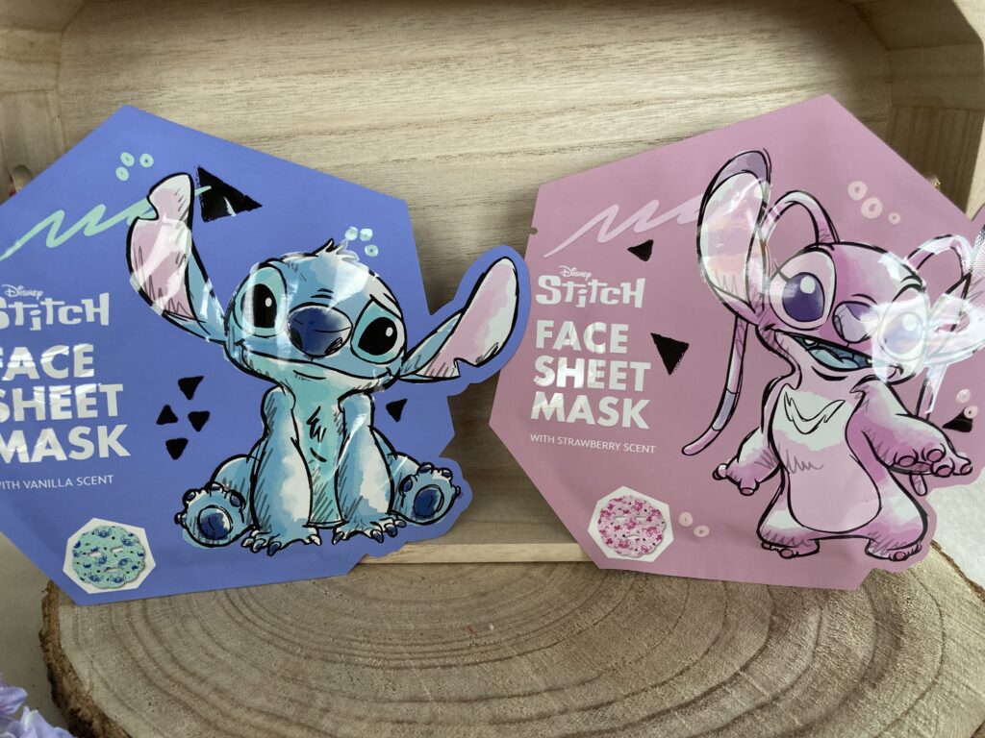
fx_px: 797
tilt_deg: -23.3
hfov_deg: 63.4
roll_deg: -2.5
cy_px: 369
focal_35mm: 28
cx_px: 492
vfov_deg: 49.7
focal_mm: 3.99
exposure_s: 1/61
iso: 80
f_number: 1.8
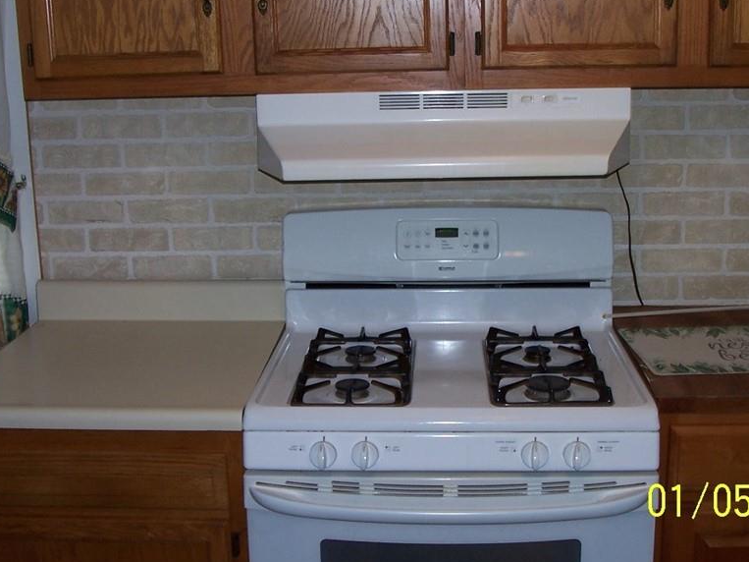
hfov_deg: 40.4
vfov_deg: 30.8
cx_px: 411
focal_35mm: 47
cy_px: 229
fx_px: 1017
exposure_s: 1/60
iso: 80
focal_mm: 6
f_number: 2.8
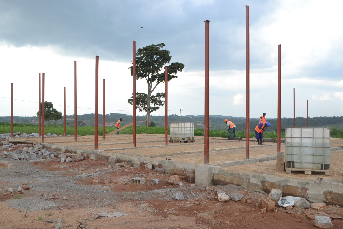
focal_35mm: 33
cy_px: 114
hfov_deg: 57.2
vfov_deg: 40.0
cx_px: 172
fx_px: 314
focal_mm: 22
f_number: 13
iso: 800
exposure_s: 1/160
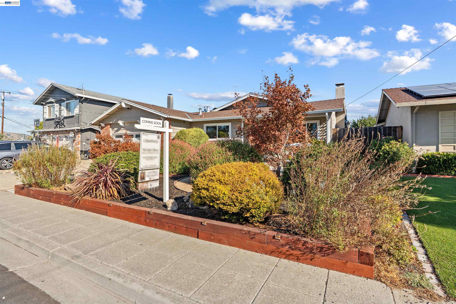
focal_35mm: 18
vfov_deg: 67.4
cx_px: 228
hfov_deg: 90.0
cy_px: 152
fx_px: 228
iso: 100
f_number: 8
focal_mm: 18
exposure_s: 1/60
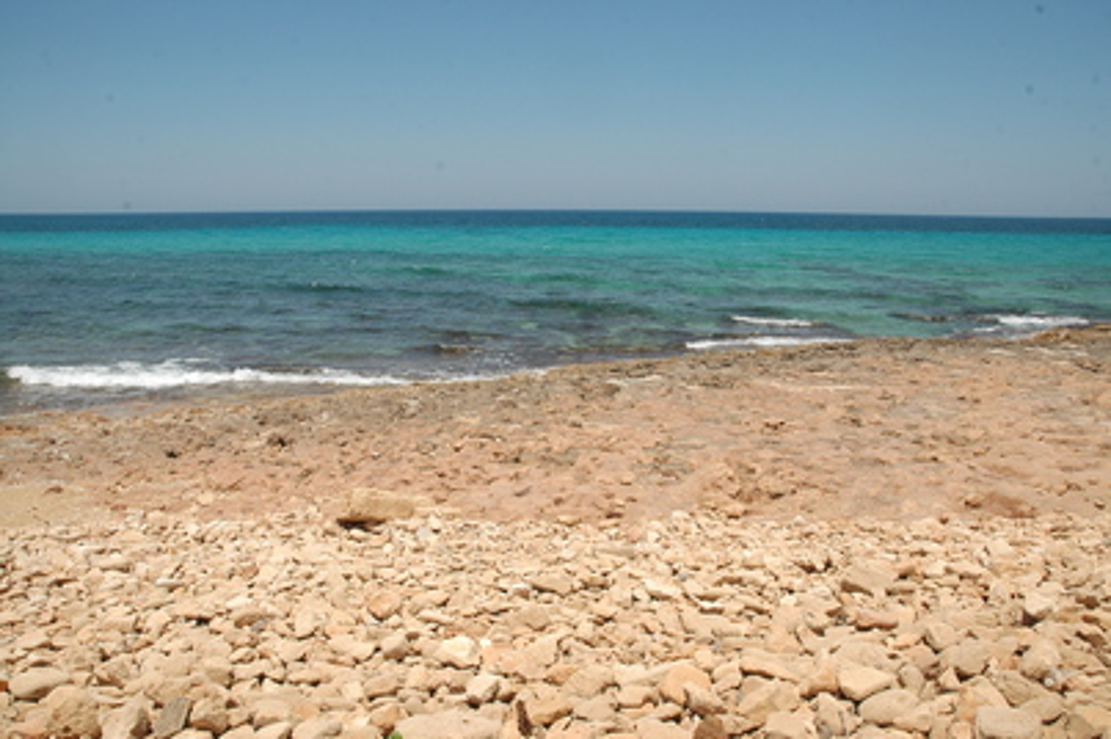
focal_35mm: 27
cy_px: 370
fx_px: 833
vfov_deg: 47.9
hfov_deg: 67.4
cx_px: 556
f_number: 11
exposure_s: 1/320
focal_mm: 18
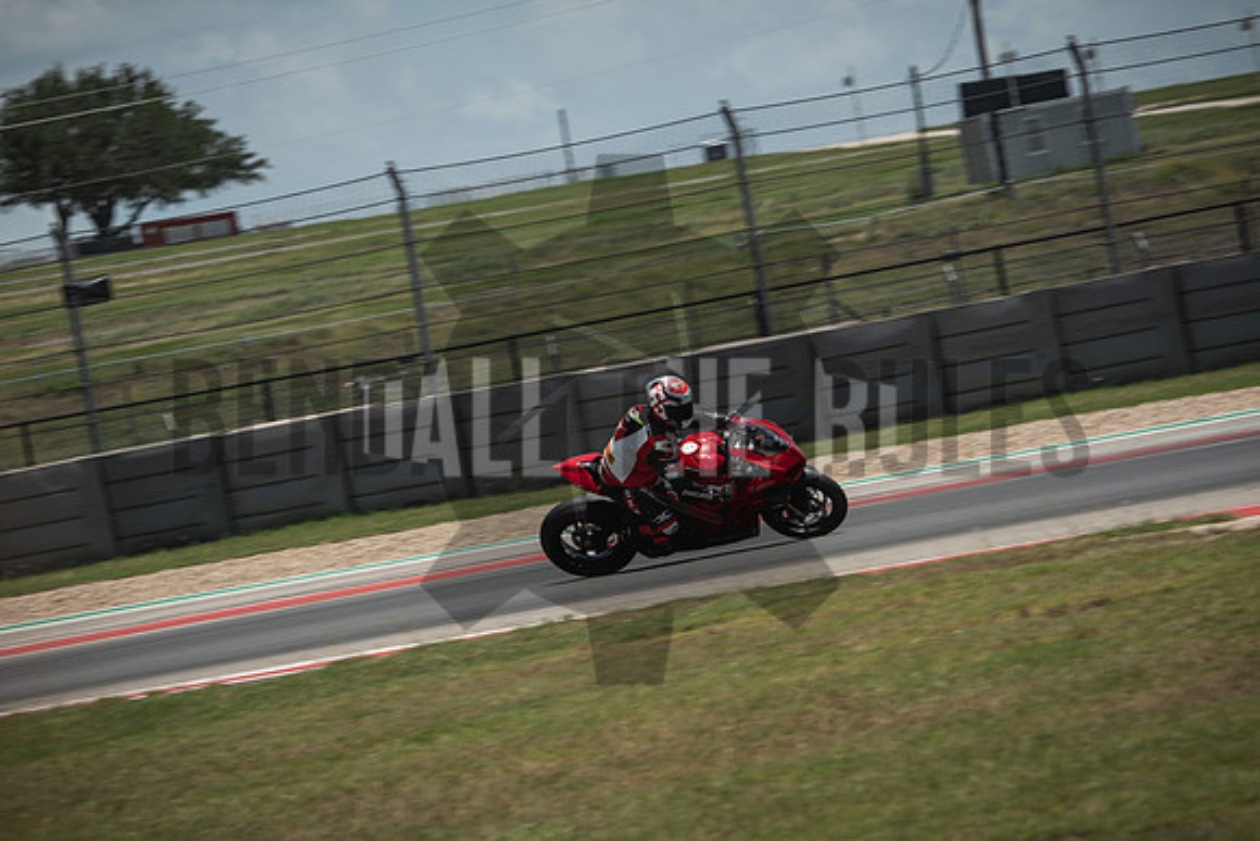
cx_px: 630
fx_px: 10502
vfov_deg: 4.6
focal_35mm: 300
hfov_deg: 6.9
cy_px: 420
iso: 125
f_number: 9
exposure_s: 1/250
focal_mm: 200
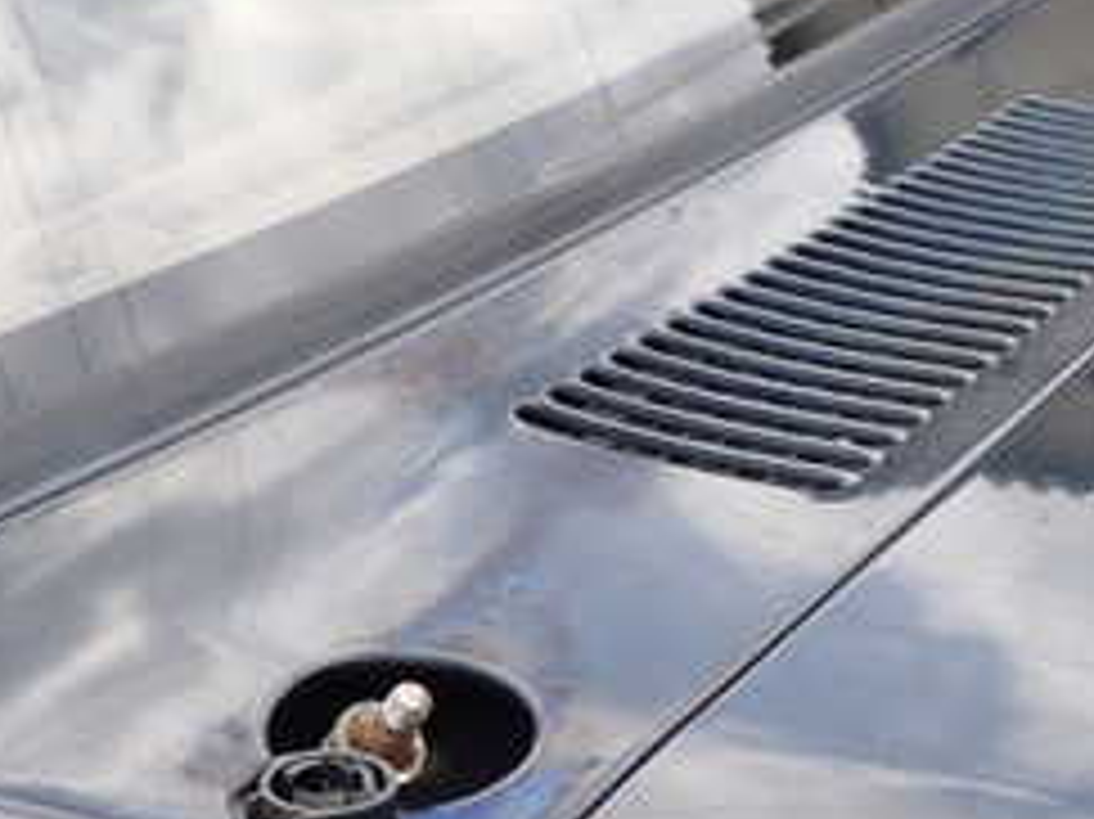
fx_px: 2338
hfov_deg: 26.1
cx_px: 311
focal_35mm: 74
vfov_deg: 19.9
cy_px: 450
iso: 100
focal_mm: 5.4
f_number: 3.2
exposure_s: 1/500
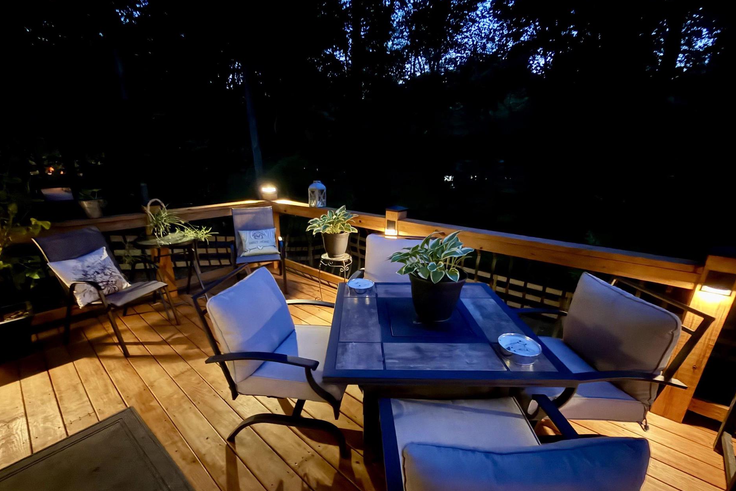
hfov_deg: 96.7
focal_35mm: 16
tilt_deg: -18.0
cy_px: 267
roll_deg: +0.0
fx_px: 327
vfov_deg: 73.6
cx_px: 359
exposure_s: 1/4
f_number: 2.2
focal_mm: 2.22
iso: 2000
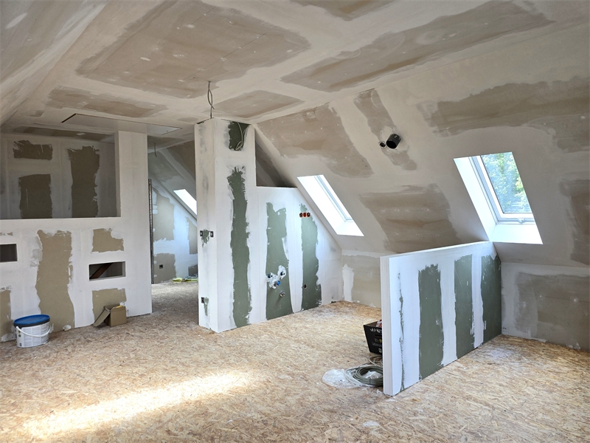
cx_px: 295
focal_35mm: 23
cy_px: 222
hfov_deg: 73.9
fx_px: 392
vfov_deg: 58.9
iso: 50
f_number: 1.7
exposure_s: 1/180
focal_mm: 6.3
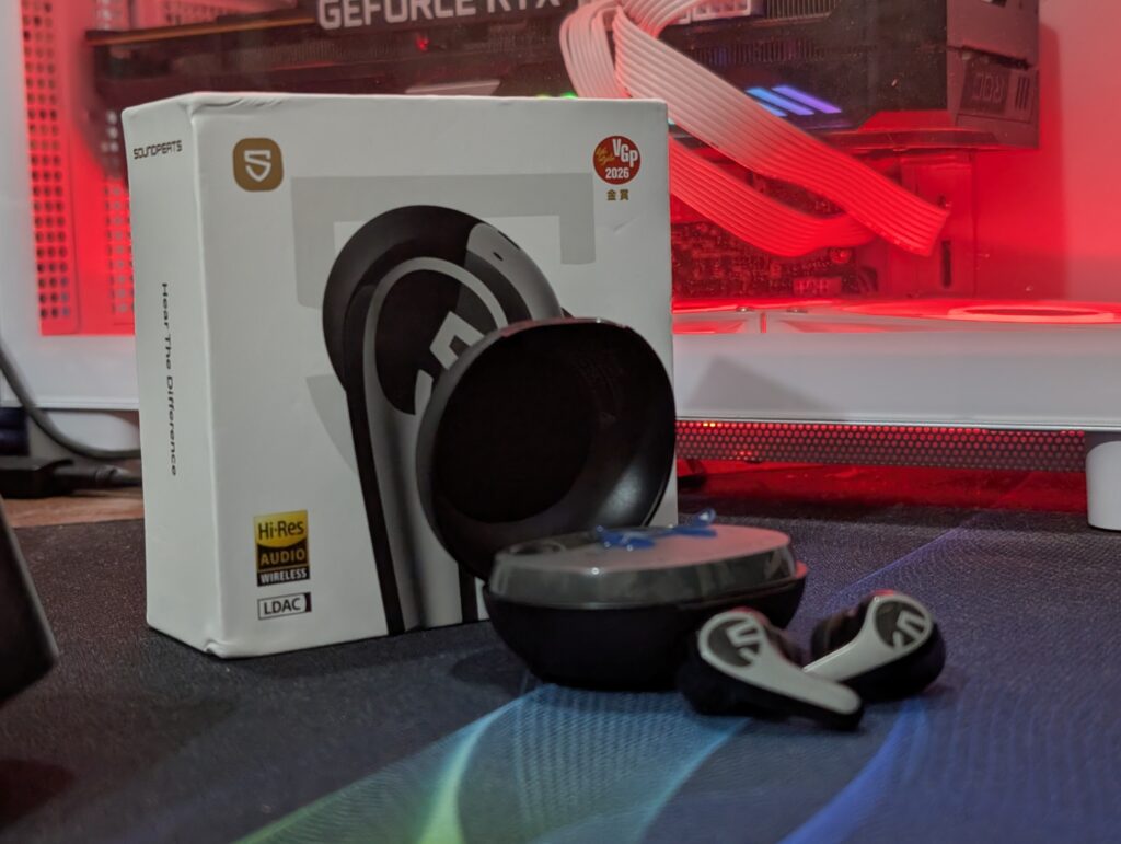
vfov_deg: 29.7
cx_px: 560
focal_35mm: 49
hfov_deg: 38.9
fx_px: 1589
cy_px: 422
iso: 158
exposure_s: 1/92.3
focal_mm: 6.9
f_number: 1.68
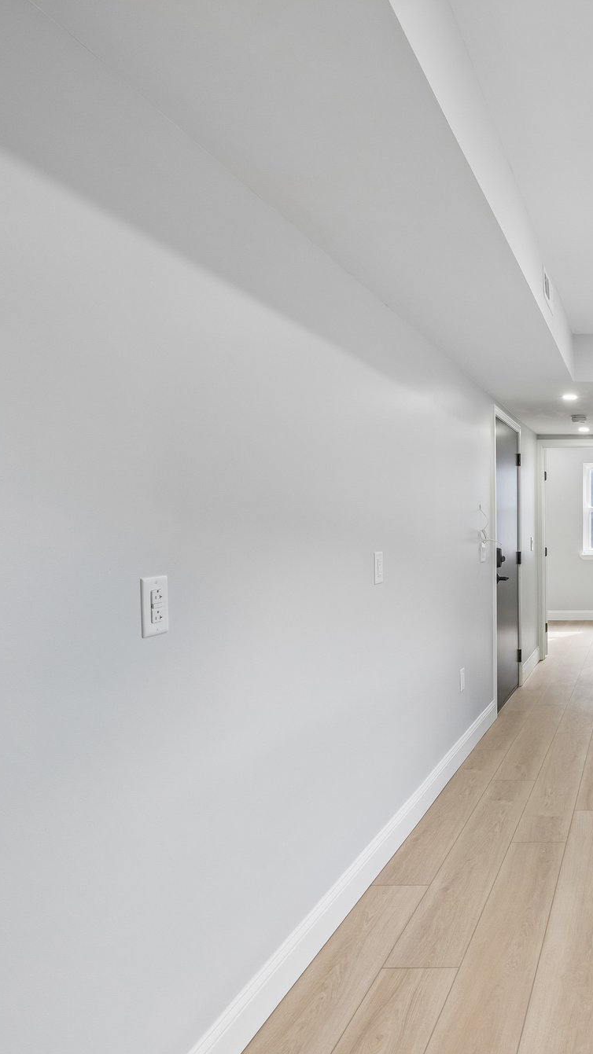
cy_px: 535
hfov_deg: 38.9
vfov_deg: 76.3
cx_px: 659
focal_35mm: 24
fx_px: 671
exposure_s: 1/15
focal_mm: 10
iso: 250
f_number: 8
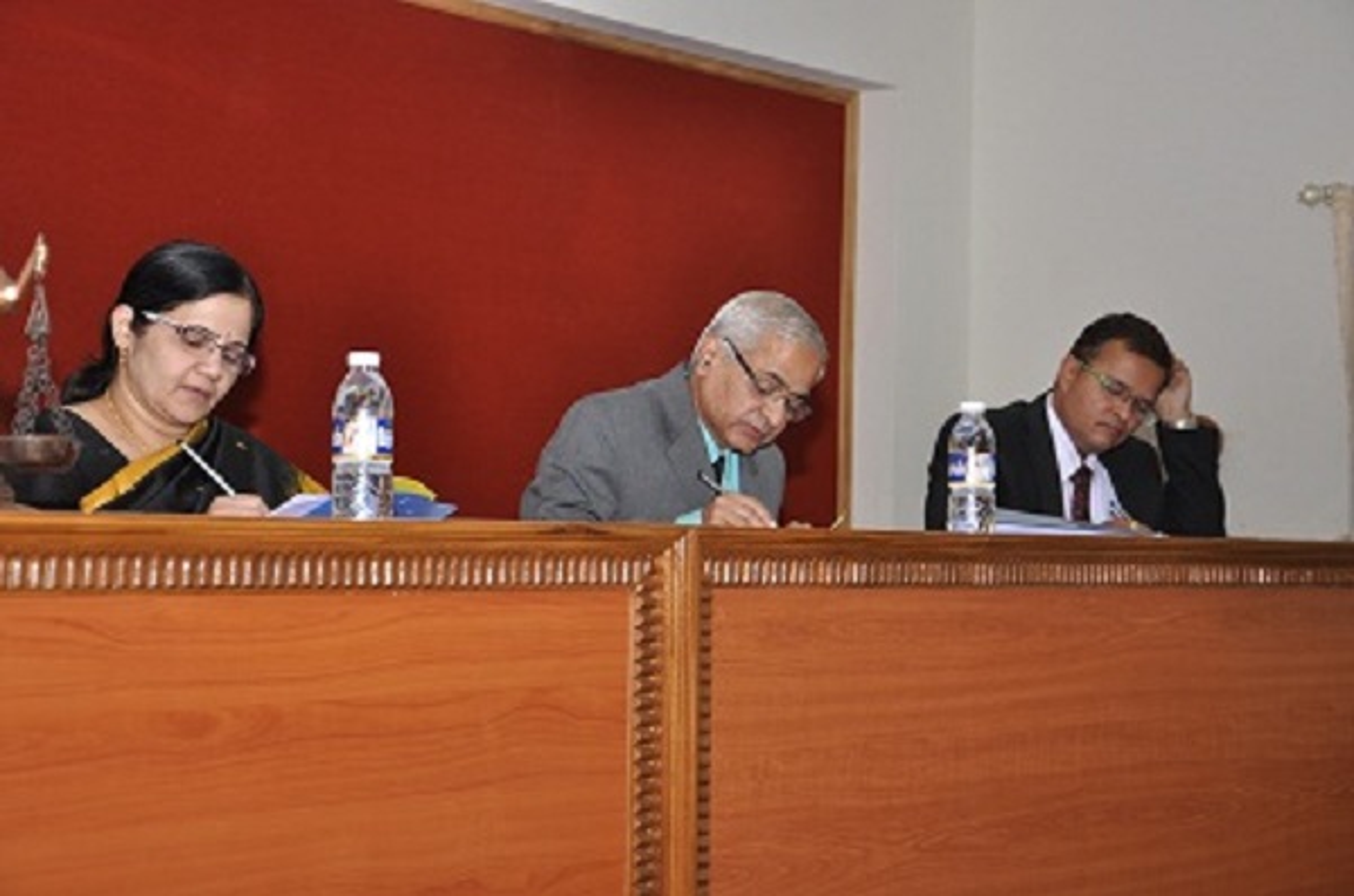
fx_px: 2814
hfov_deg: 27.1
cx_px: 677
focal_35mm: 75
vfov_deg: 18.1
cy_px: 448
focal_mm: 50
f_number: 6.3
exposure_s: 1/60
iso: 250
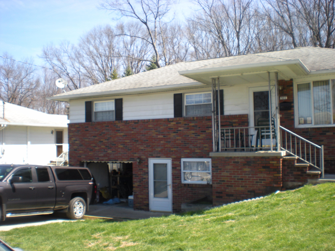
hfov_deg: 49.0
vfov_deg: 37.7
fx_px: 368
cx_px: 168
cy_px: 126
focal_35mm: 38
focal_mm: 6.3
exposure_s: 1/146
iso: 64
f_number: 4.6
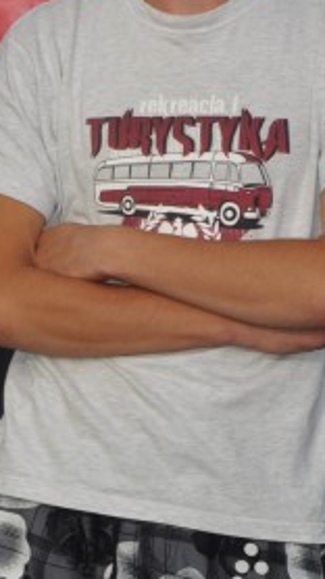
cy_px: 277
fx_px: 9100
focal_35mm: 593
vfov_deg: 3.6
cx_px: -656
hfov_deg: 2.0
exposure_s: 1/200
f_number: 11
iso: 200
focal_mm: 105
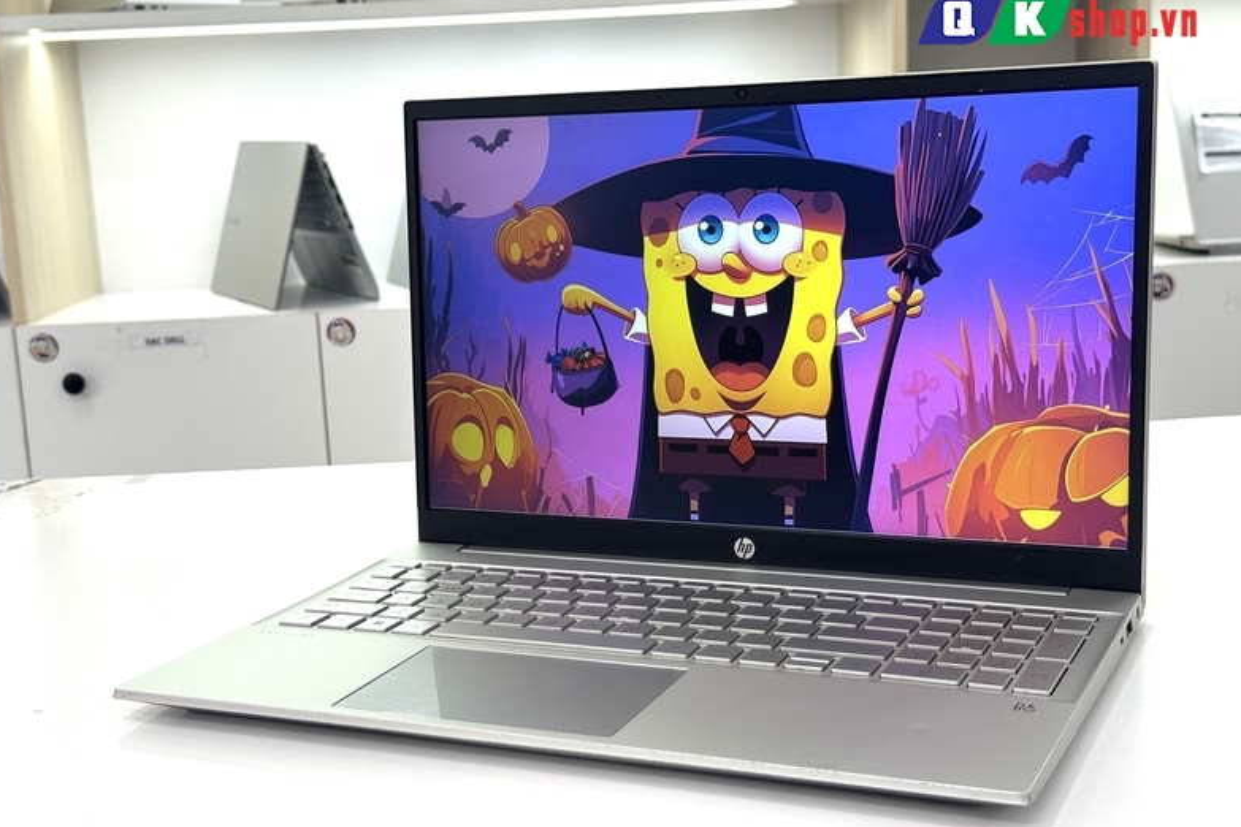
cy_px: 437
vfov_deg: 26.5
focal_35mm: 51
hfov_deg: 38.9
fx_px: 1758
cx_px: 615
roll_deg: +3.7
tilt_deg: -11.3
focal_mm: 6.76
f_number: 1.78
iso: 64
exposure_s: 1/121
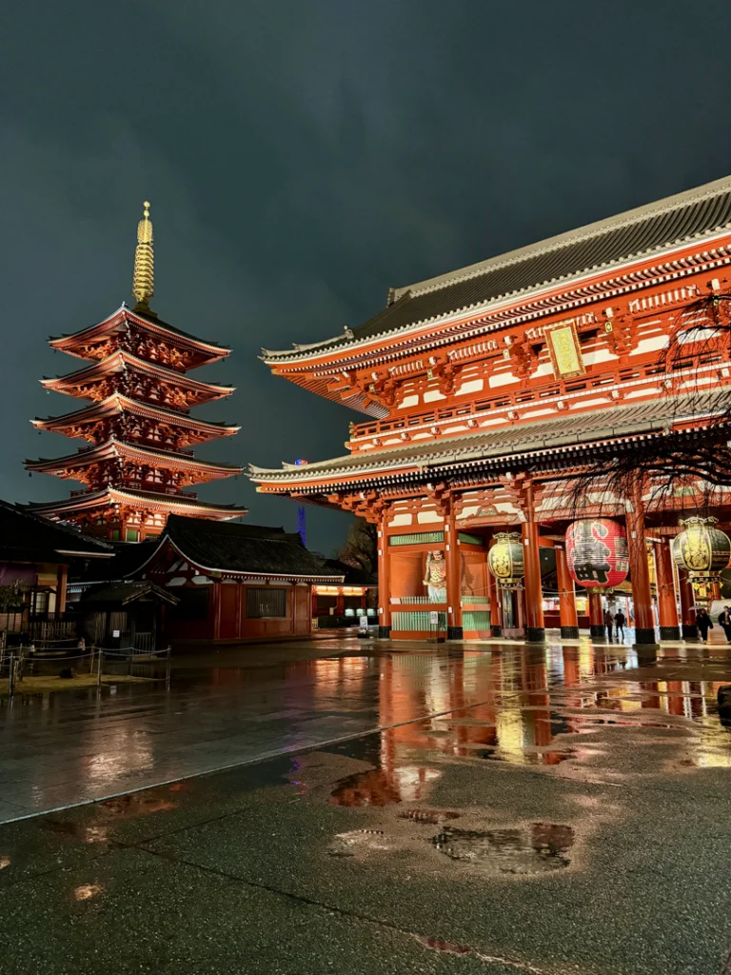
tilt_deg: +9.3
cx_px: 366
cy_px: 488
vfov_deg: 71.6
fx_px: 676
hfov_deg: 56.8
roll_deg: +0.5
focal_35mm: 24
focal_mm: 6.86
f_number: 1.78
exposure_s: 1/42
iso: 800
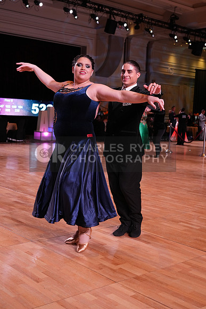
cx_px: 103
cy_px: 154
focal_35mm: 46
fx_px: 395
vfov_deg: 42.7
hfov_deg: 29.3
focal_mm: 46
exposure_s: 1/400
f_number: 5
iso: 2500
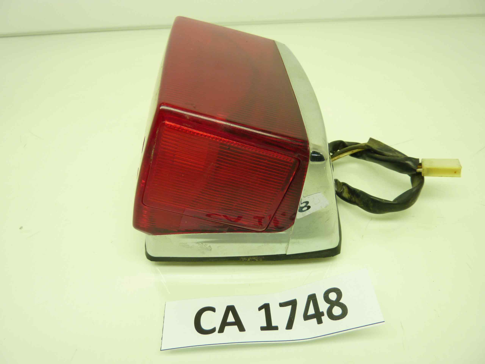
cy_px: 182
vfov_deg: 54.9
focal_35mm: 25
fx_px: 350
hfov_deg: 69.4
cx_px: 242
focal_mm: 4.1
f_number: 3.3
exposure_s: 1/25
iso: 80
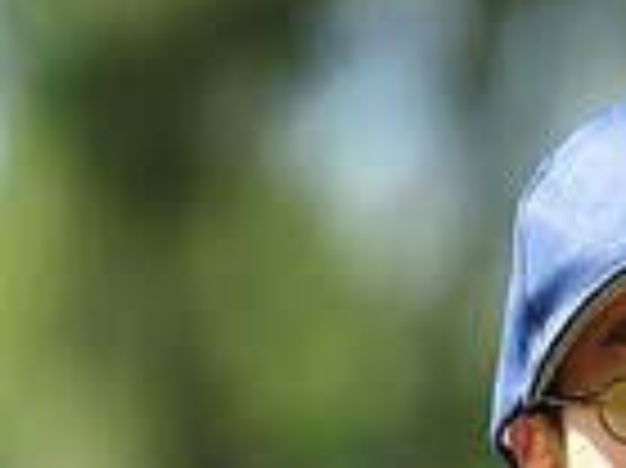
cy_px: 711
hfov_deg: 2.7
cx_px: 766
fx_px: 13443
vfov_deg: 2.0
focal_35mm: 744
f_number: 4.5
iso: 200
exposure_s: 1/500
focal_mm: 185
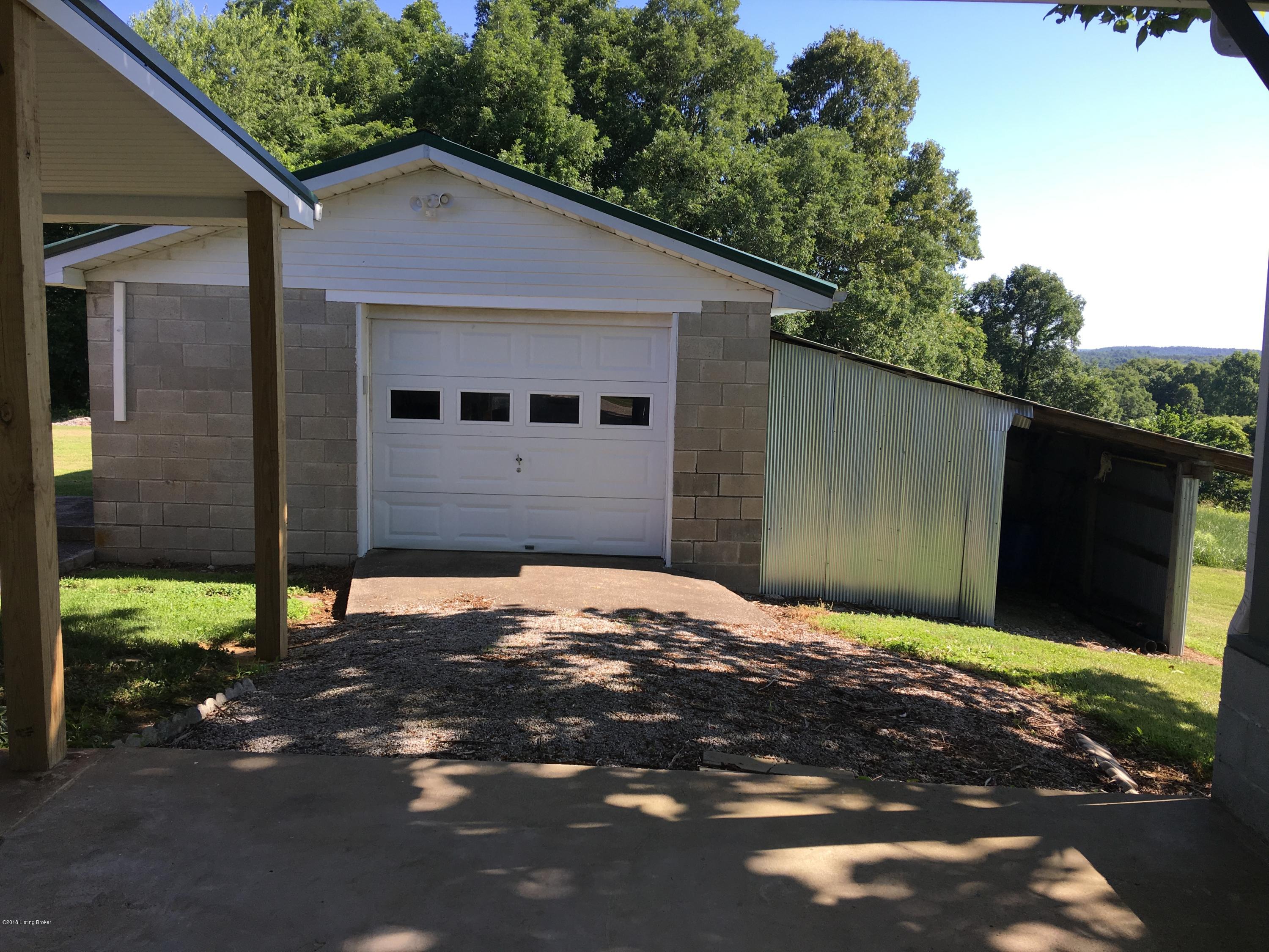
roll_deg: -1.0
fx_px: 1063
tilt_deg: -6.0
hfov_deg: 61.7
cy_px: 476
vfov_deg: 48.2
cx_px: 634
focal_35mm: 29
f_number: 2.2
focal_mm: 4.15
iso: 25
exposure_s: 1/484
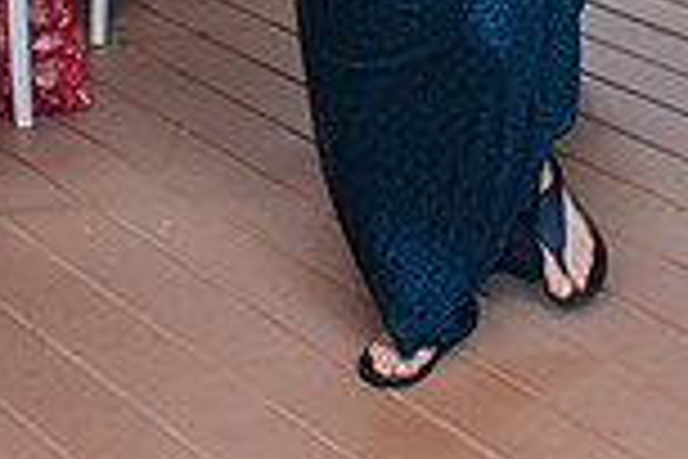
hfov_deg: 13.0
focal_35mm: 156
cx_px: 631
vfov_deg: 8.3
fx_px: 2981
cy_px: -510
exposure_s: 1/125
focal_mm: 35
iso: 220
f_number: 3.2
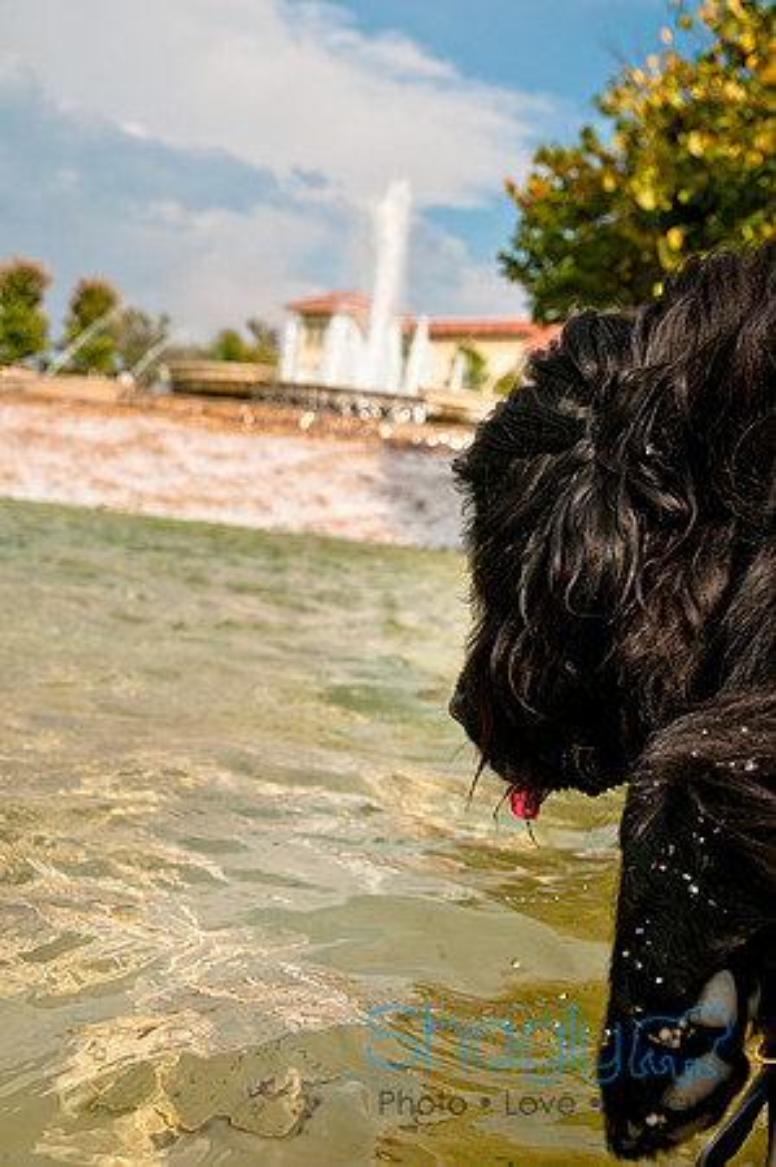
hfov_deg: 28.0
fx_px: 1555
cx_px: 388
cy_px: 584
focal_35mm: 48
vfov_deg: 41.2
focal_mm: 32
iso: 400
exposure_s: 1/1250
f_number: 5.6
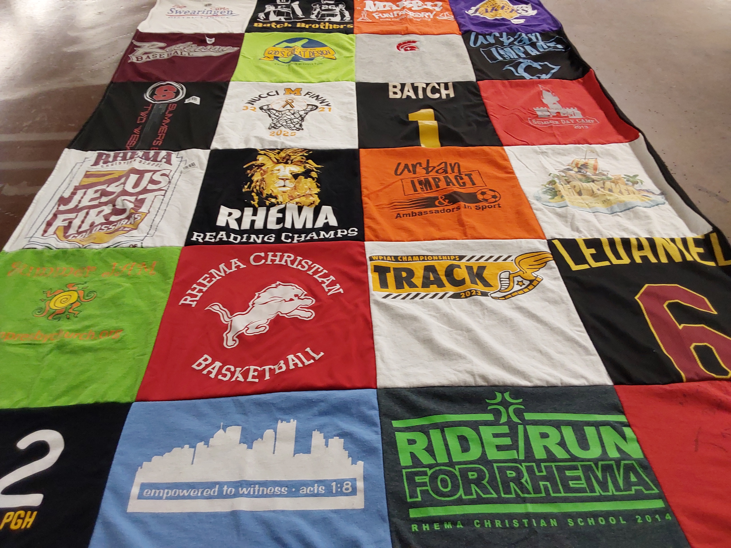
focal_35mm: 28
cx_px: 366
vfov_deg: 49.7
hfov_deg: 63.4
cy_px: 274
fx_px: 591
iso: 100
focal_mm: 2.91
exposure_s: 1/60
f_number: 1.9
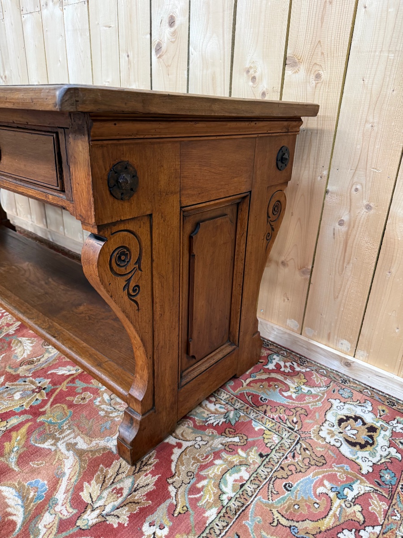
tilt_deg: -22.7
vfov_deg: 71.6
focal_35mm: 24
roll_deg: -2.2
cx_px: 202
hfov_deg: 56.8
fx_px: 373
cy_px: 269
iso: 200
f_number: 1.78
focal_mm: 6.76
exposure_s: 1/50
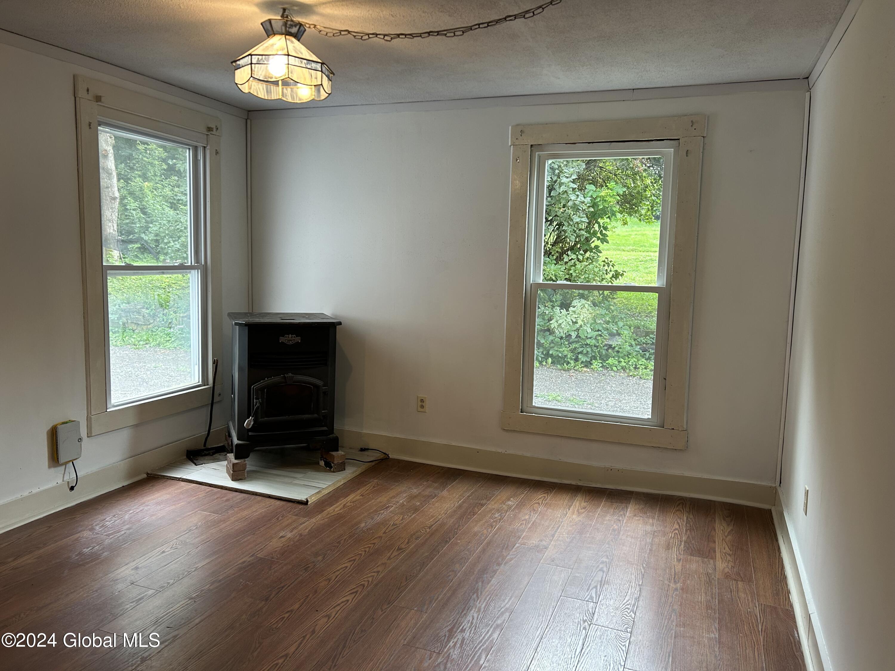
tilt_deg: -6.6
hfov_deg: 67.3
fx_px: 672
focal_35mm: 26
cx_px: 448
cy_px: 336
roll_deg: -0.7
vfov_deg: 53.1
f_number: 1.5
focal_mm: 5.7
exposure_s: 1/120
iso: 100
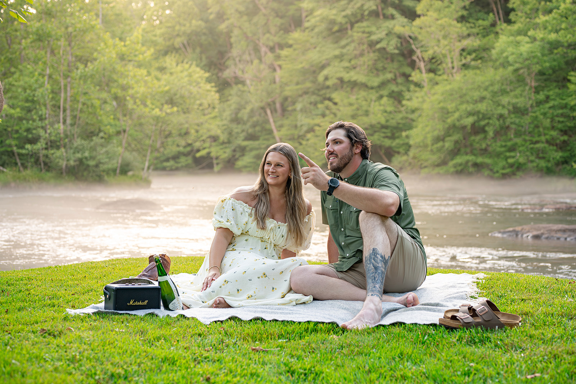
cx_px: 288
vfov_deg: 27.0
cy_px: 192
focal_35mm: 50
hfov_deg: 39.6
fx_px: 800
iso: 400
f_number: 3.2
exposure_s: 1/320
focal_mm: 50
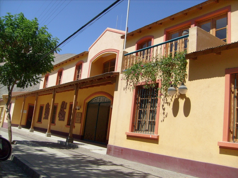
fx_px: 241
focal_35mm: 35
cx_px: 119
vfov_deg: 40.7
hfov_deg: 52.6
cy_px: 89
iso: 80
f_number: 7.1
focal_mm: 5.8
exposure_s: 1/350
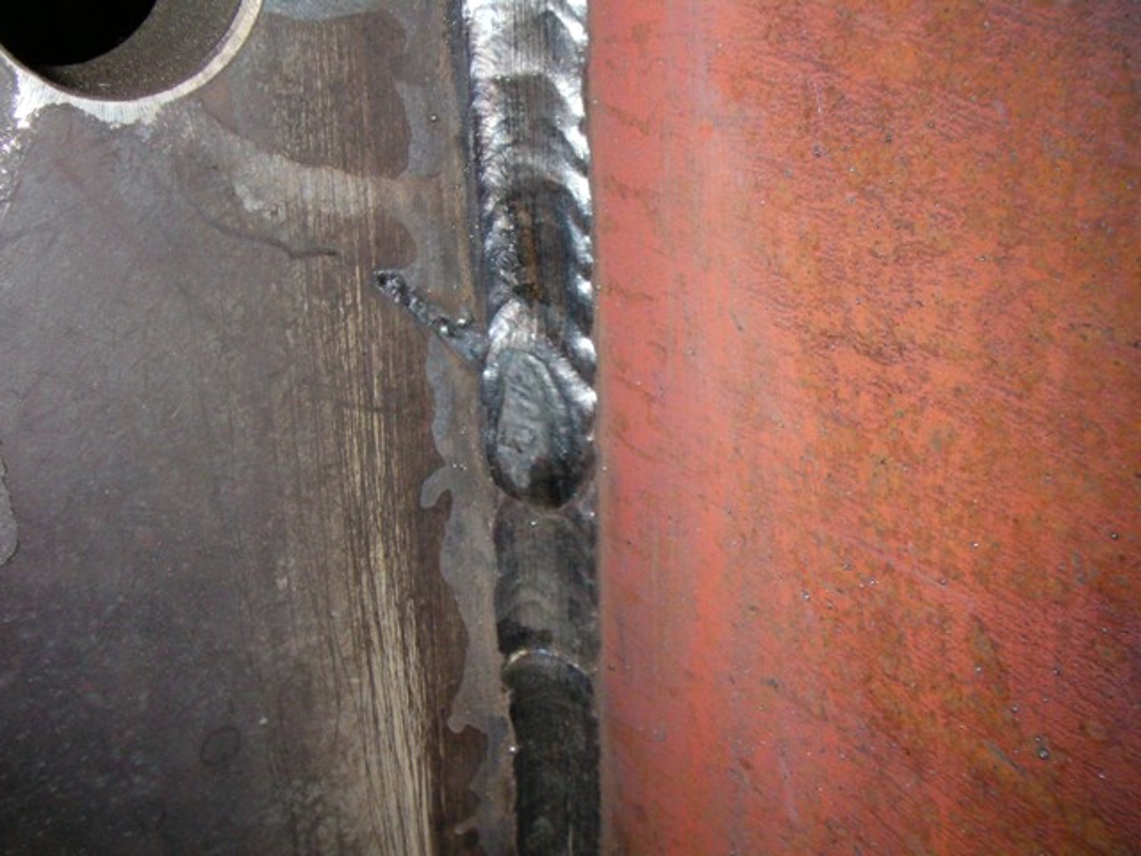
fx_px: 1253
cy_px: 428
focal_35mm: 38
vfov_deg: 37.7
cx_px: 570
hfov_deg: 49.0
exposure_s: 1/30
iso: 200
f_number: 5.6
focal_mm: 6.3
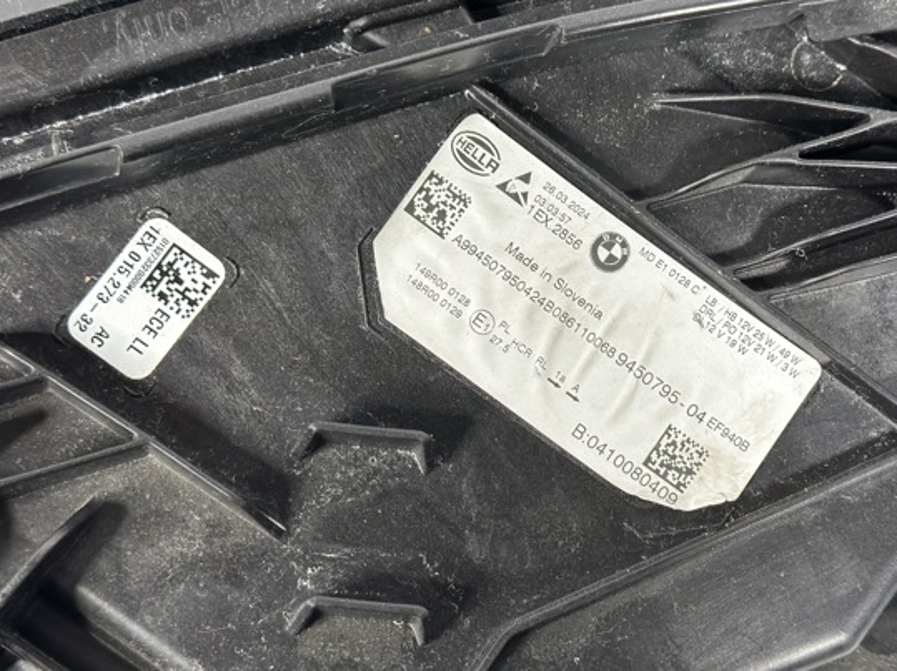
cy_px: 317
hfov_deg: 33.8
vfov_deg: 25.6
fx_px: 1475
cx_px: 489
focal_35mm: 57
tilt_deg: -69.5
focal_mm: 6.86
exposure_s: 1/50
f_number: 1.78
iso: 160
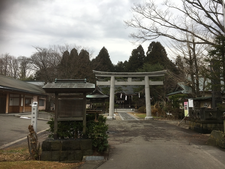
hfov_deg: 61.7
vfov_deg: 48.2
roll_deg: -0.9
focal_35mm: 29
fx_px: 188
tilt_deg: +4.8
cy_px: 84
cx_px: 112
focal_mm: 4.15
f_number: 2.2
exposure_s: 1/356
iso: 25
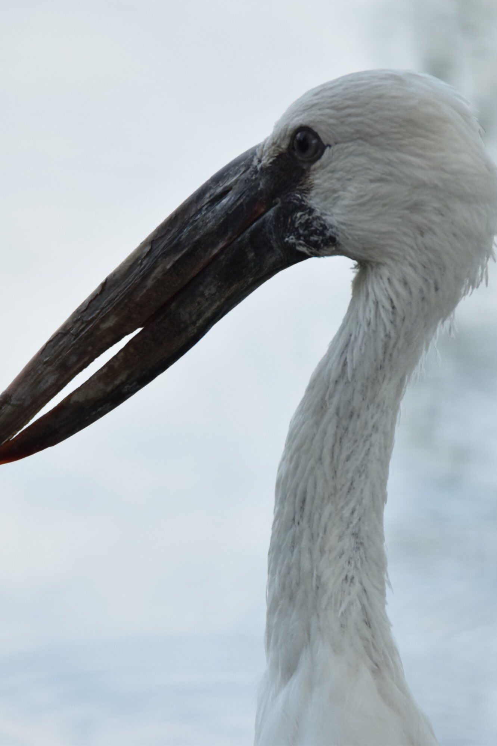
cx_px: 190
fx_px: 28000
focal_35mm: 1352
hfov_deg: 1.0
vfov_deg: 1.5
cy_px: 373
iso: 1400
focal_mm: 600
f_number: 6.3
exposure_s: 1/1600
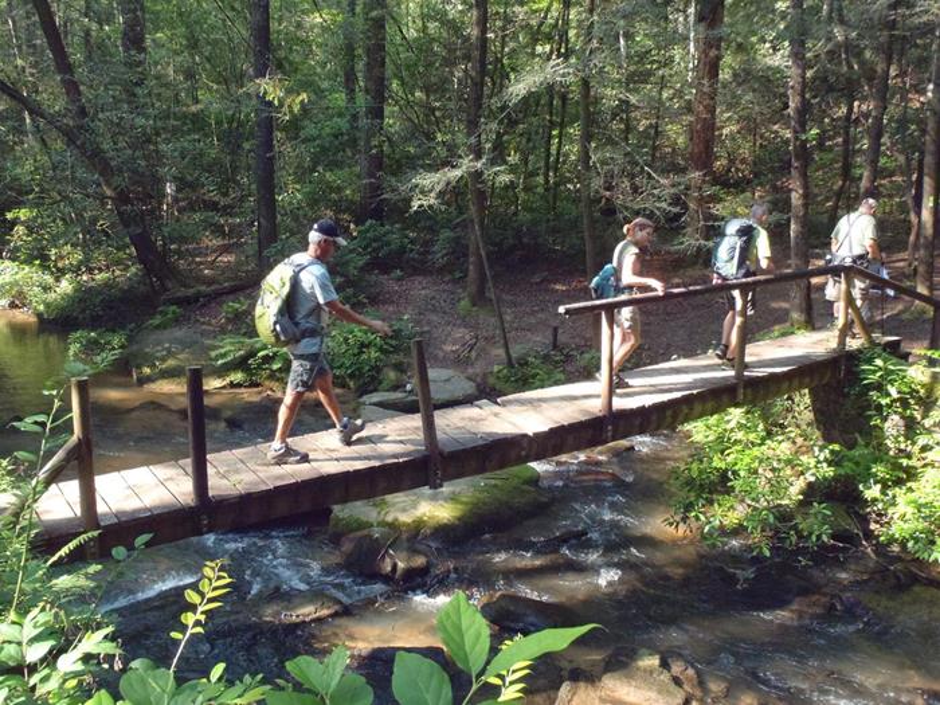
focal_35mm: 32
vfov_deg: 44.2
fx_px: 869
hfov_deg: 56.8
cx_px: 470
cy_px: 352
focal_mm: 5.72
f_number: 4.2
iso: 400
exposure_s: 1/80
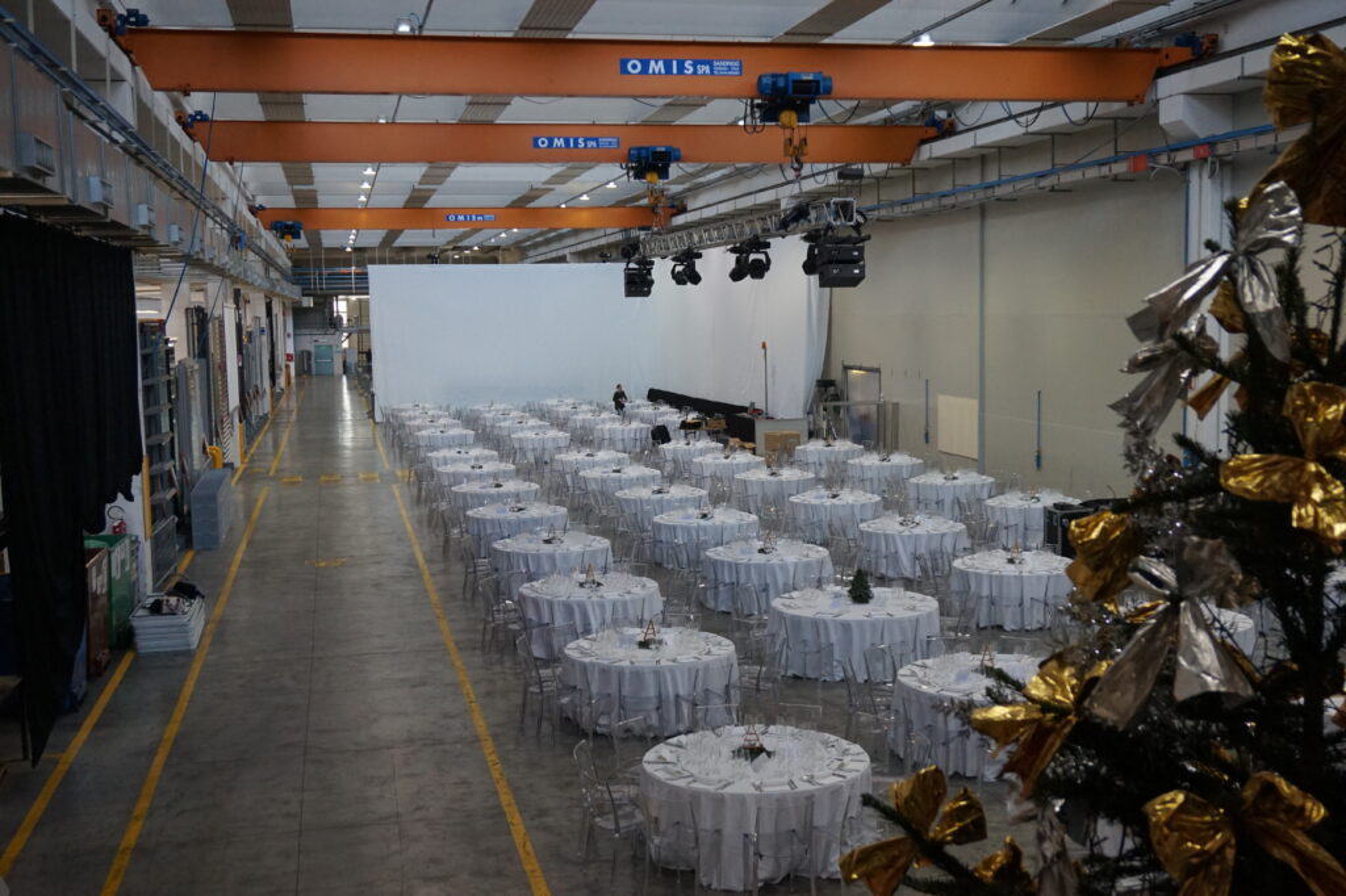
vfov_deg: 33.0
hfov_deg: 47.9
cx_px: 673
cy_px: 448
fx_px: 1514
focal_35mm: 40
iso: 1250
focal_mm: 27
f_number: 4.5
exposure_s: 1/160
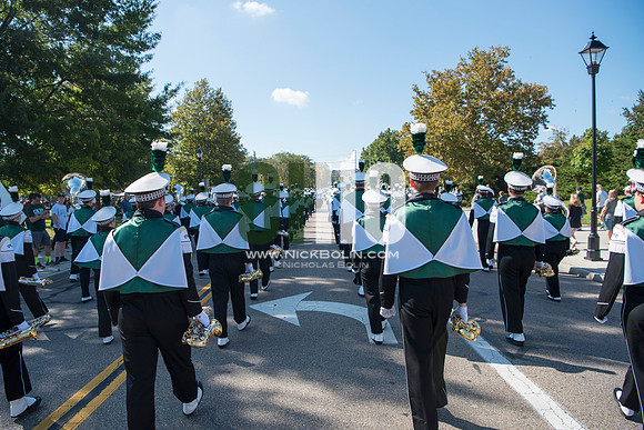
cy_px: 215
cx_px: 322
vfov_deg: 53.2
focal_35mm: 24
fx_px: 429
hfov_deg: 73.7
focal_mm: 24
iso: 200
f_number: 5.6
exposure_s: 1/1000
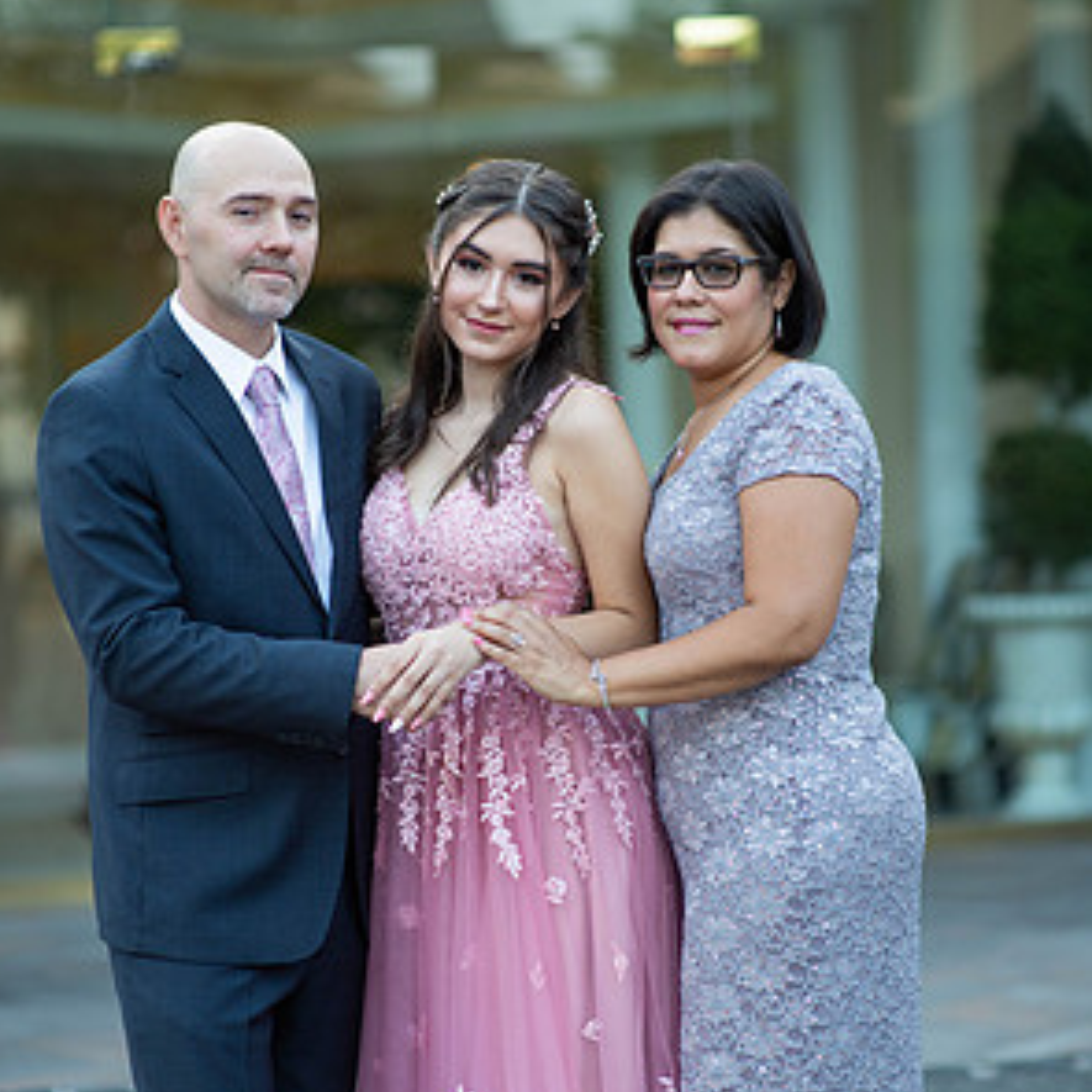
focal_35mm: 110
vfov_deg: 15.8
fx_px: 3926
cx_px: 542
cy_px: 677
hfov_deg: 15.8
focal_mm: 85
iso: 250
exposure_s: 1/500
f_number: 2
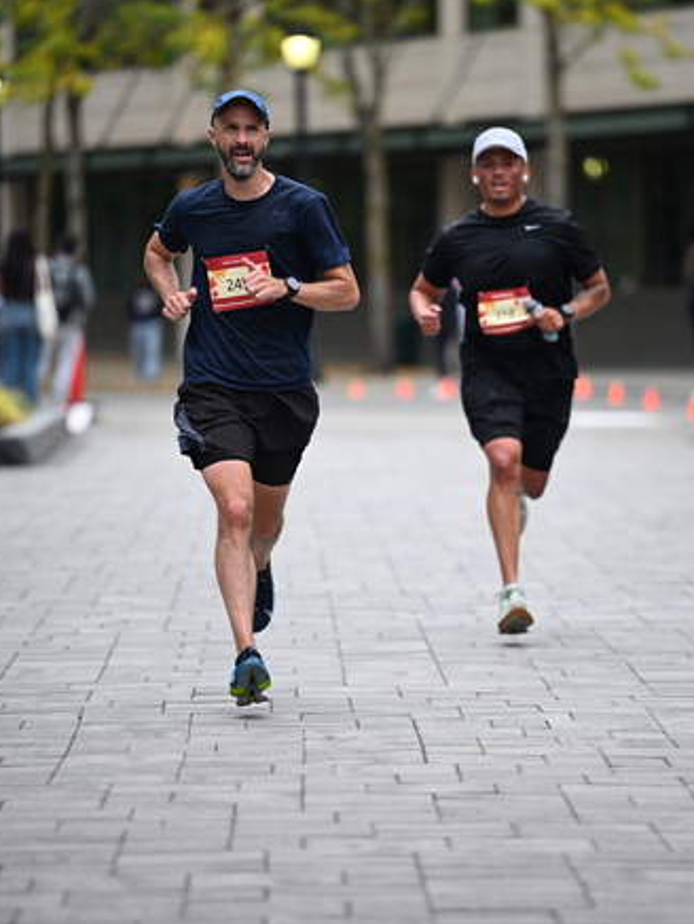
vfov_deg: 8.8
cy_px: 452
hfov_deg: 6.6
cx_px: 373
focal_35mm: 224
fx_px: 5985
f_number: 2.8
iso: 1250
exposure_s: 1/2500
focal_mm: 185
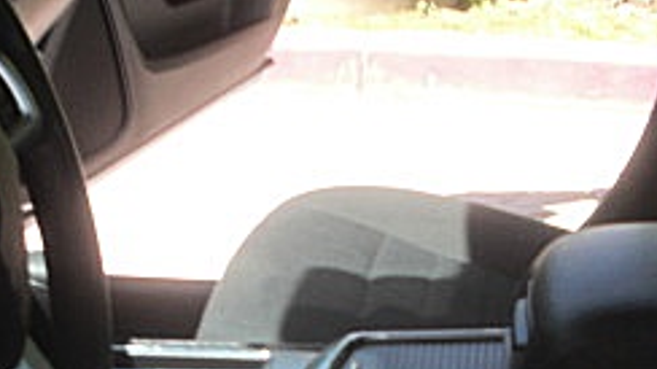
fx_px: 1794
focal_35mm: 103
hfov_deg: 20.7
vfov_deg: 11.5
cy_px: 471
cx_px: 226
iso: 50
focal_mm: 6.3
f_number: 2.8
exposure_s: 1/160
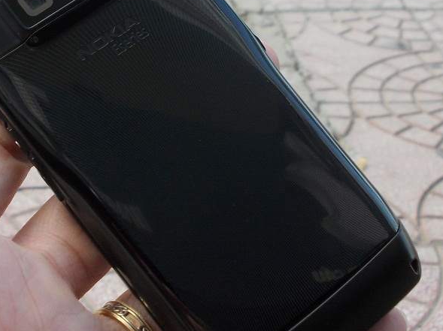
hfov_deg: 24.3
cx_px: 155
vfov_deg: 18.4
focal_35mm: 80
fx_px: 1023
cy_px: 117
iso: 80
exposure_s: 1/125
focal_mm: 6.1
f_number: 3.3
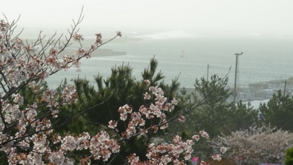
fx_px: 1484
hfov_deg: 11.2
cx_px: 238
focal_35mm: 191
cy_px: 123
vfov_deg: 6.4
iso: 100
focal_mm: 83
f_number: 11
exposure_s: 1/200
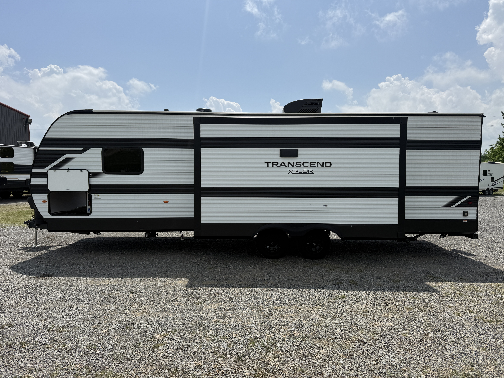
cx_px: 252
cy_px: 189
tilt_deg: -3.2
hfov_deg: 71.6
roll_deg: +0.3
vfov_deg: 56.8
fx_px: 349
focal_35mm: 24
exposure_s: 1/10309
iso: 80
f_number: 1.78
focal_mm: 6.76
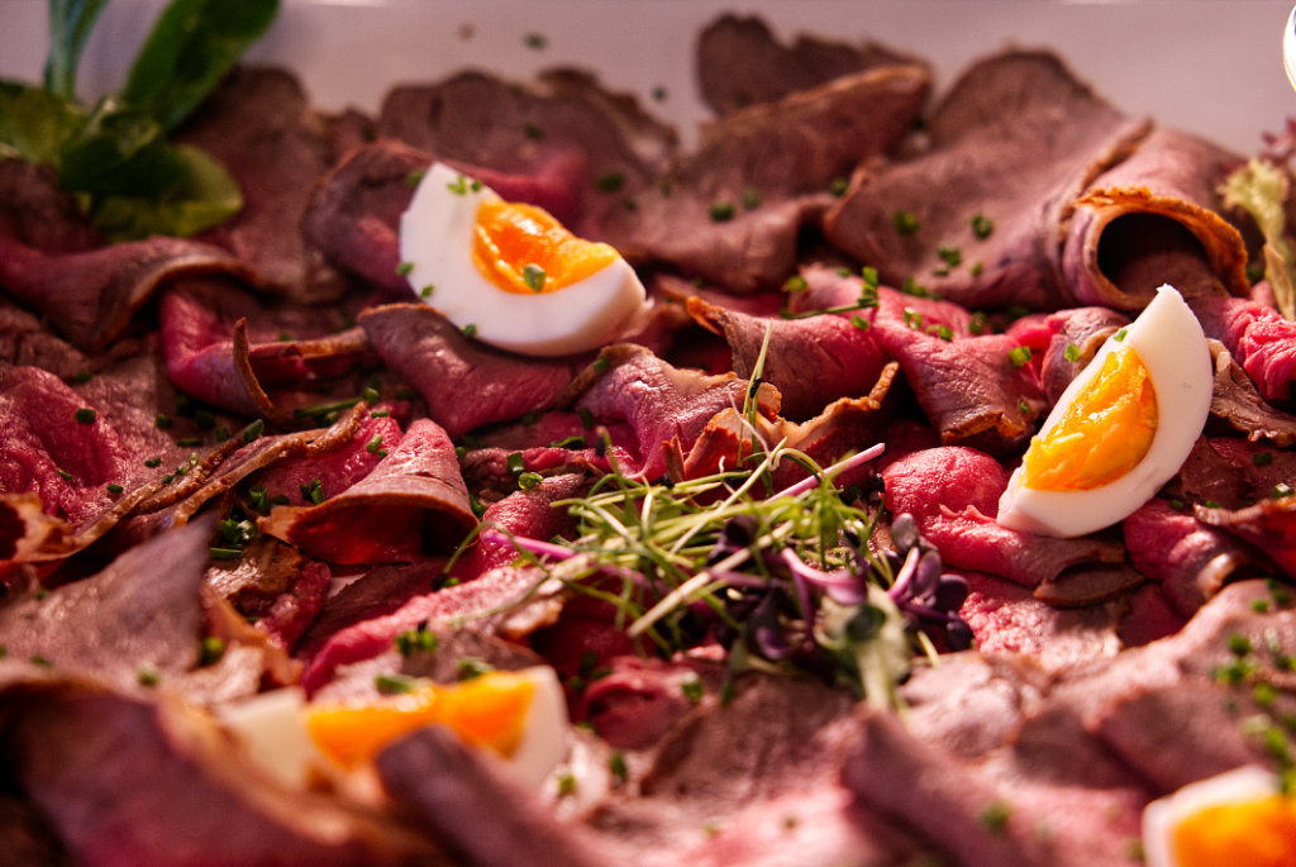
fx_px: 3784
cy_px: 434
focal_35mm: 105
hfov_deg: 19.4
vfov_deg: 13.1
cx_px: 648
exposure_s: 1/160
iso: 2500
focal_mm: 105
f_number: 6.3
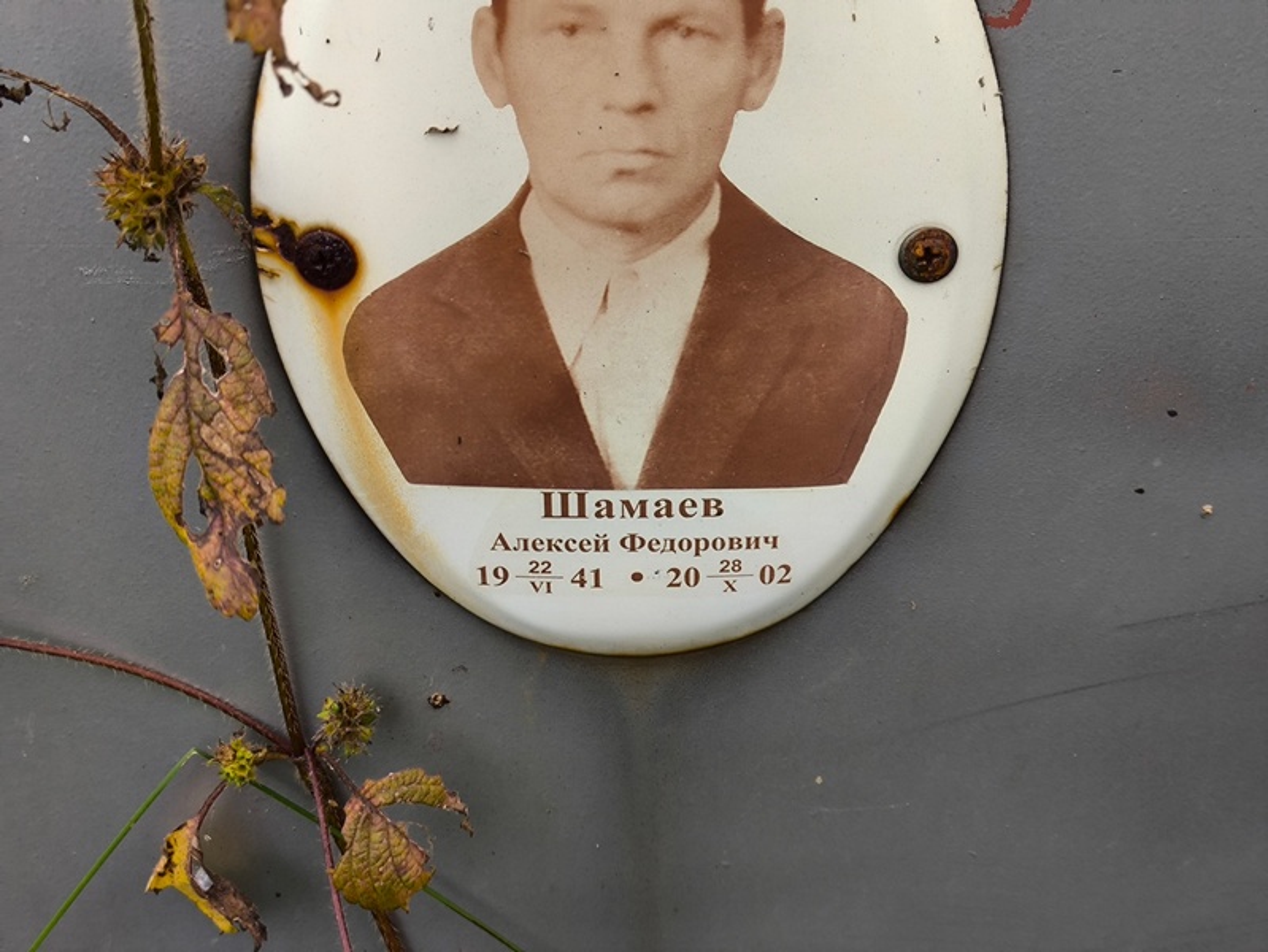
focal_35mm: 50
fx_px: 1832
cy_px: 476
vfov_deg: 29.1
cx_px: 634
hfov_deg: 38.2
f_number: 1.7
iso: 50
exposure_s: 1/242
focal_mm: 4.71
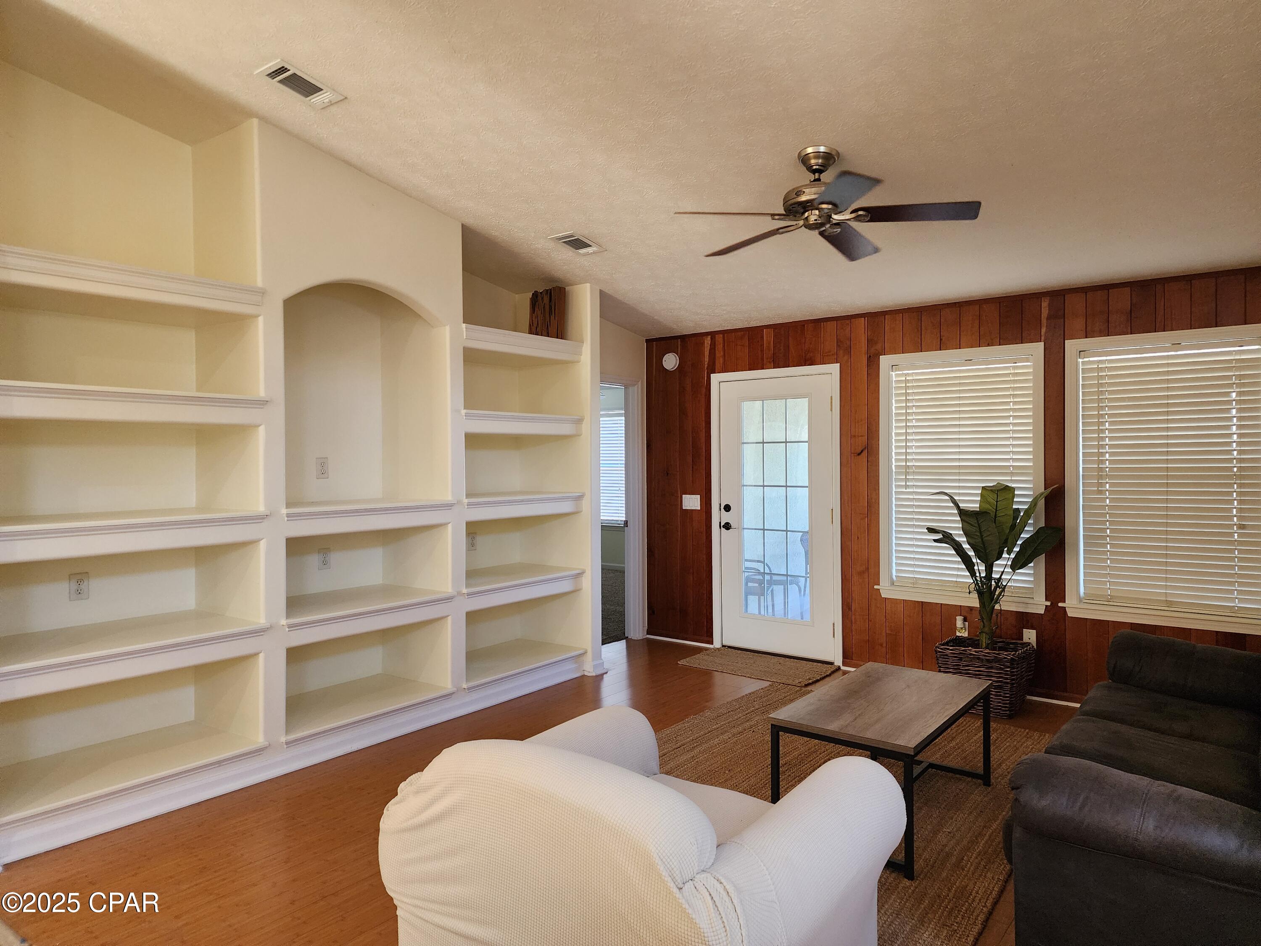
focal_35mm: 23
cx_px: 630
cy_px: 473
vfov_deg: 58.9
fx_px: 838
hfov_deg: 73.9
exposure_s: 1/120
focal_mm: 6.4
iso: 500
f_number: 1.8
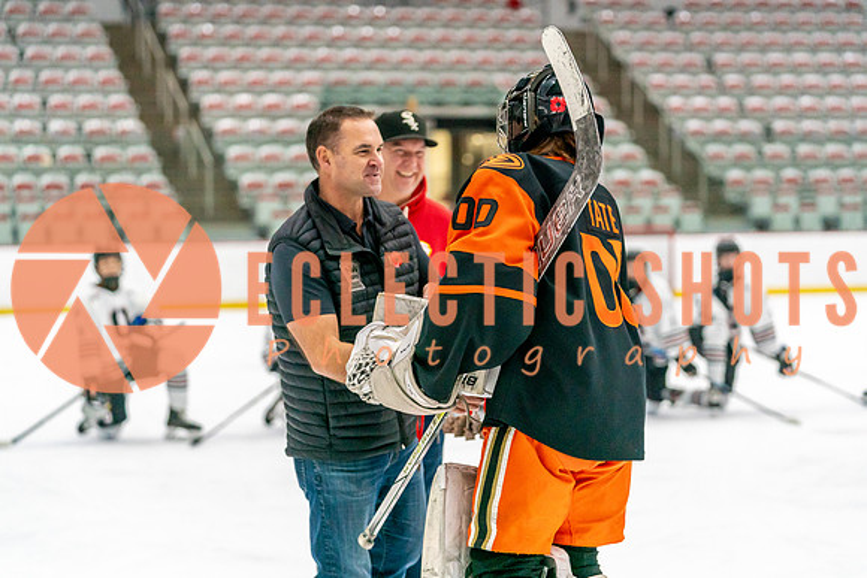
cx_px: 434
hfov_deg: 21.7
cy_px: 277
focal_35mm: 94
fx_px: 2261
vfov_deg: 14.6
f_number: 2.8
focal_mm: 90
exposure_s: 1/1250
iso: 3200
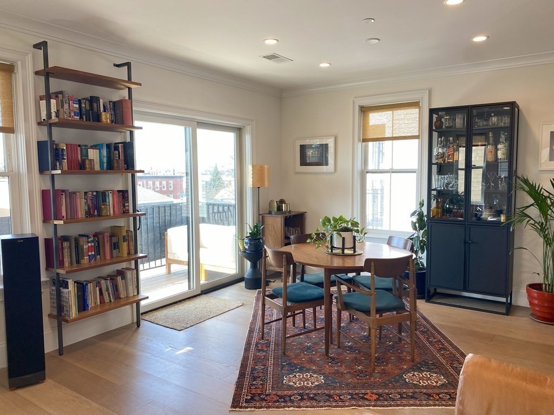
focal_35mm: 26
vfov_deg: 53.1
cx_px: 277
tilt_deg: -4.3
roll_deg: +0.2
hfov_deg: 67.3
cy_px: 208
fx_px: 416
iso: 50
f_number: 1.8
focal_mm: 4.25
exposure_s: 1/120
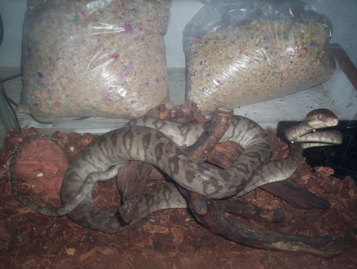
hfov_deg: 48.9
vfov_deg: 37.9
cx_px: 178
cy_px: 134
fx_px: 393
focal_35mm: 38
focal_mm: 4.99
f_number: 4.5
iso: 140
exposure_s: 1/60
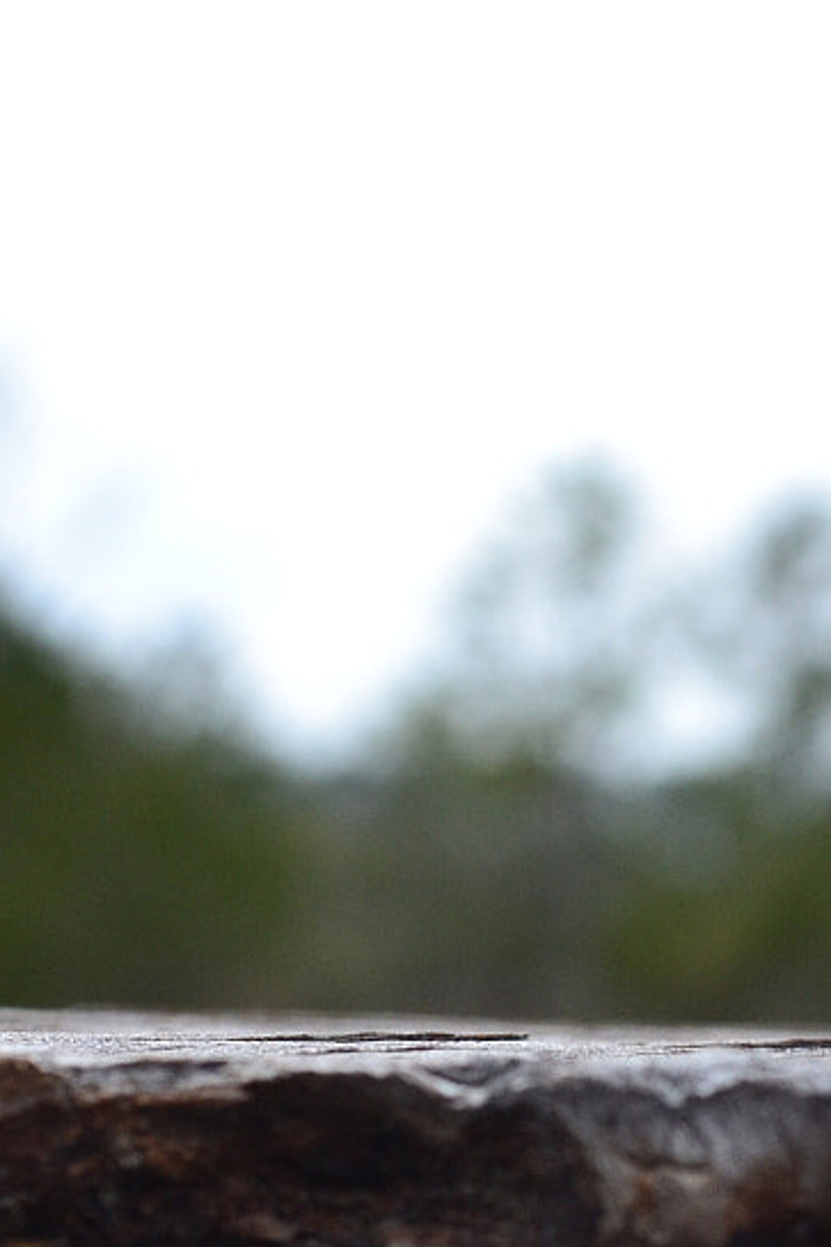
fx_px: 4885
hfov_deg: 9.7
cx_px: 561
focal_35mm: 141
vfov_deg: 14.5
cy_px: 1002
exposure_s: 1/400
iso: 400
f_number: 11
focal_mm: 32
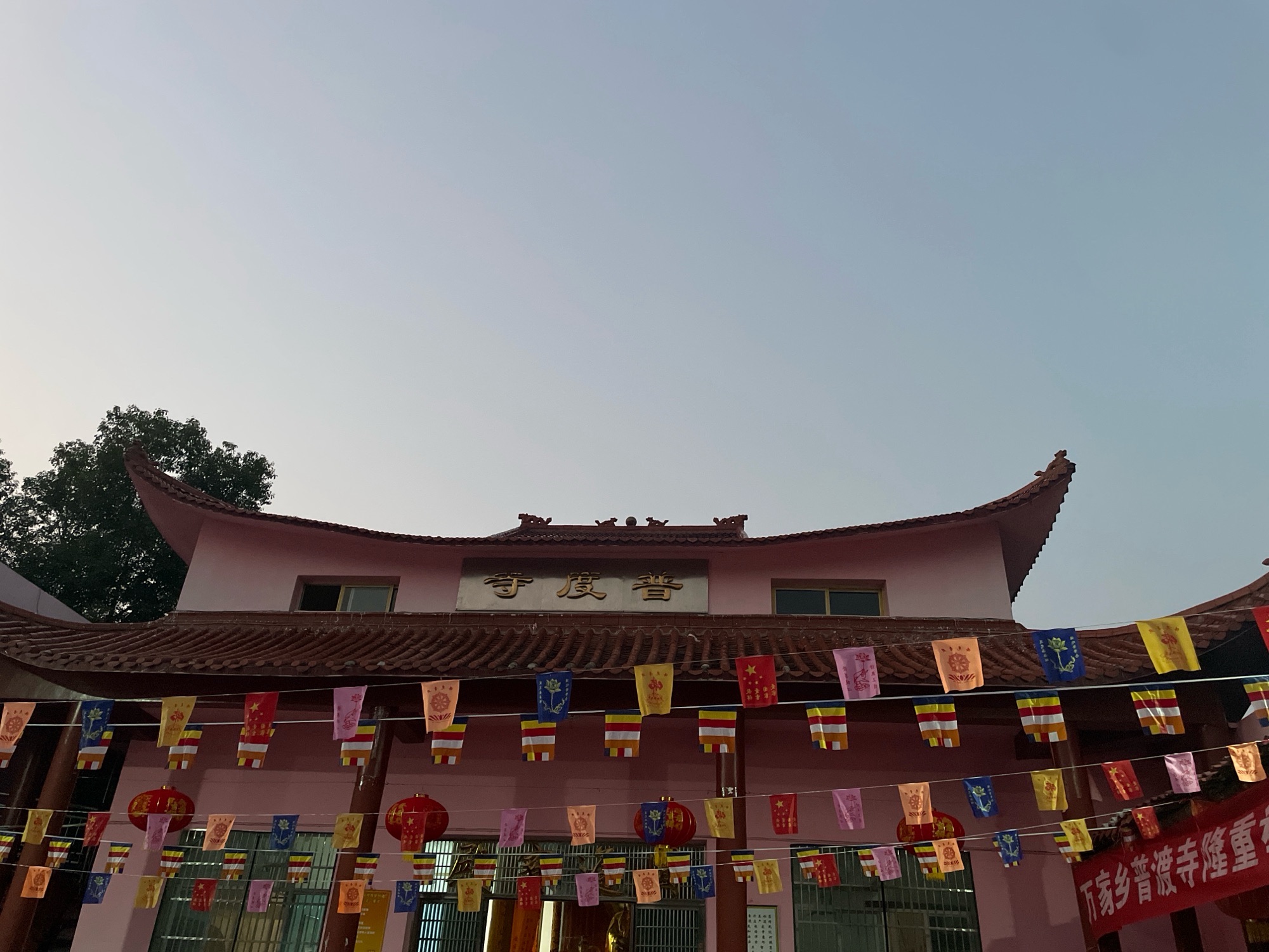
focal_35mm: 26
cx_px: 634
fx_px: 953
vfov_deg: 53.1
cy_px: 476
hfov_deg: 67.3
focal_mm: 4.2
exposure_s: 1/30
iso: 640
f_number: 1.6
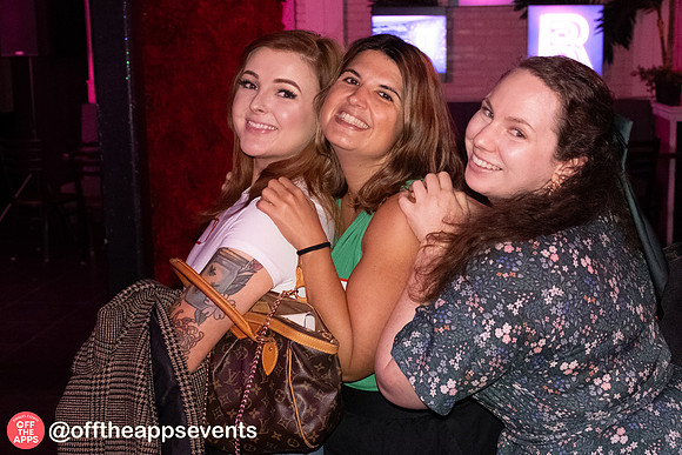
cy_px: 226
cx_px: 404
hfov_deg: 35.1
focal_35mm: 57
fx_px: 1076
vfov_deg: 23.9
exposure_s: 1/125
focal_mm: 24.5
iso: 4000
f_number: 3.6
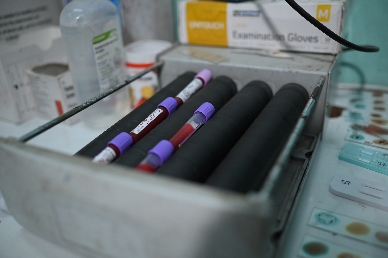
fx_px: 377
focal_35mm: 35
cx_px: 194
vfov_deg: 37.8
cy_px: 129
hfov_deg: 54.5
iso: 250
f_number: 2.2
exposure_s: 1/200
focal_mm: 35
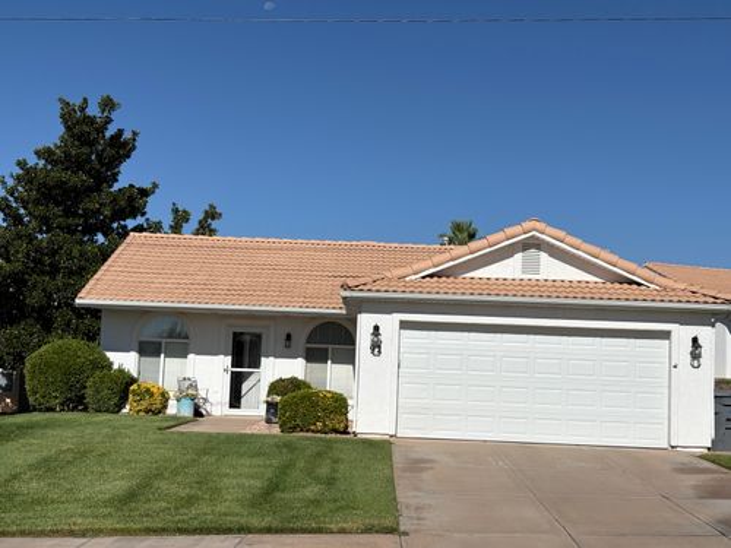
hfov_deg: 36.8
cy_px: 274
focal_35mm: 52
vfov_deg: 28.0
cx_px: 366
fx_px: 1098
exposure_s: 1/5814
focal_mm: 5.96
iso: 25
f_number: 1.6
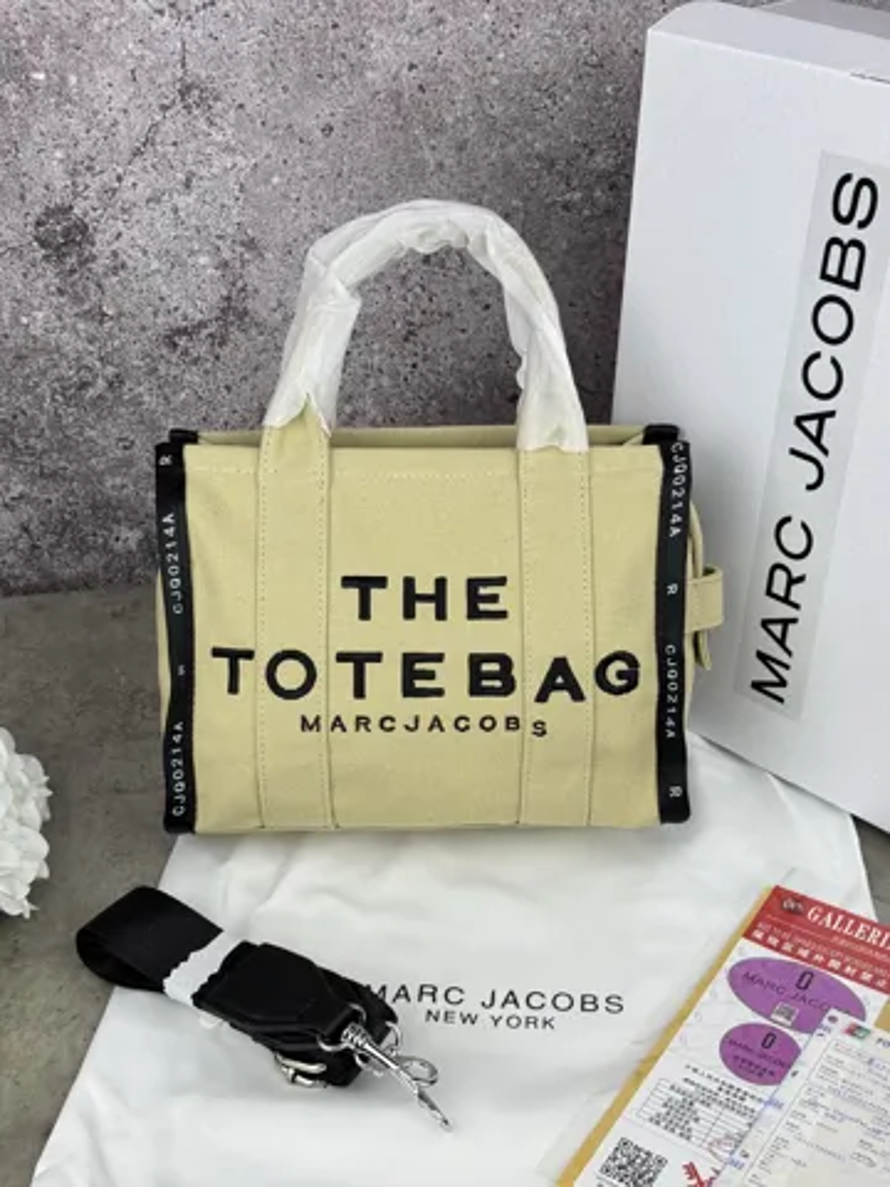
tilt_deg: -32.5
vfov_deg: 39.7
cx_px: 445
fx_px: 1645
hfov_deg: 30.3
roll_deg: +0.9
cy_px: 594
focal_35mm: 48
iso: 64
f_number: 1.78
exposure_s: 1/527
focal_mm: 6.76
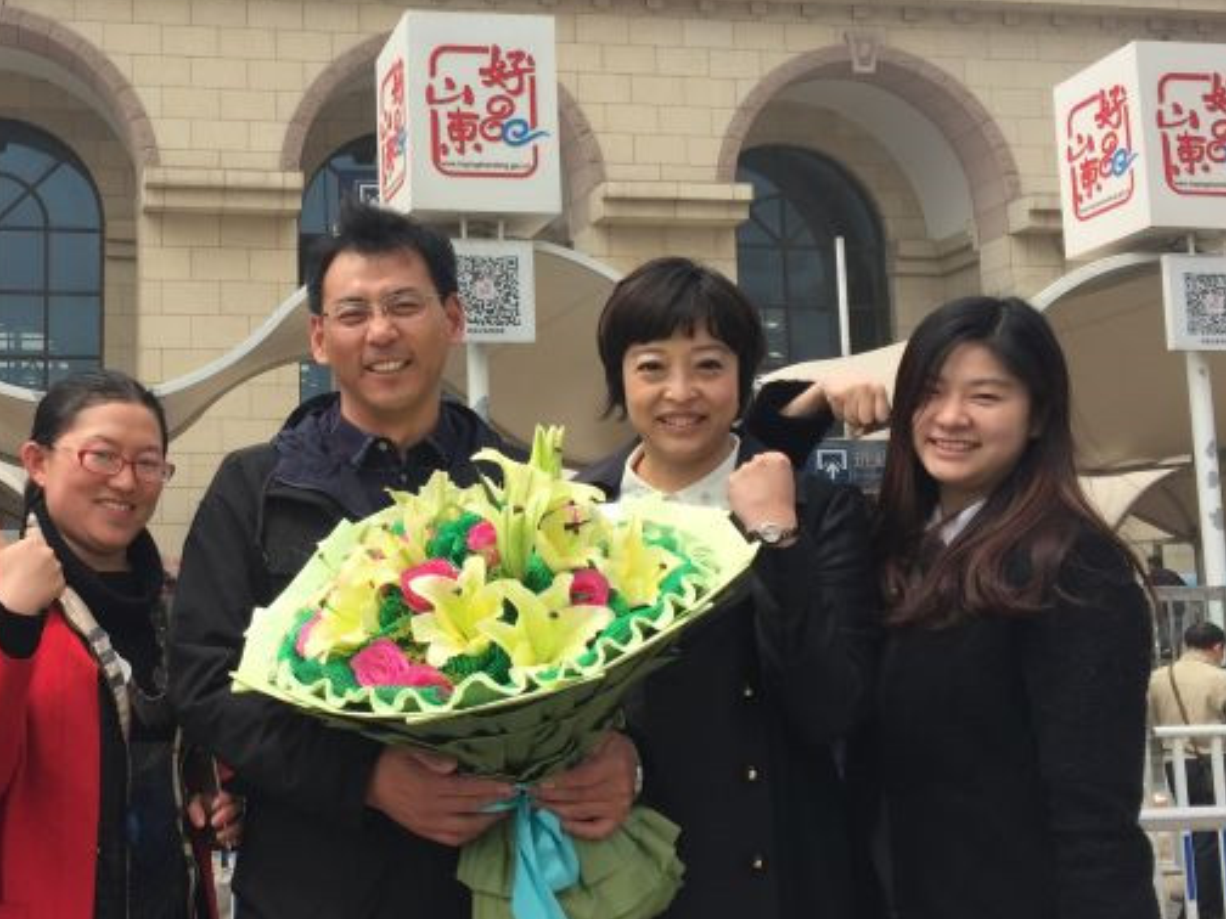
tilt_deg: +8.1
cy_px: 384
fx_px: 1629
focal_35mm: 46
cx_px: 302
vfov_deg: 31.5
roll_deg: -0.2
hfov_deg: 40.1
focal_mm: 4.15
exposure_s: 1/1464
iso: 32
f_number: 2.2
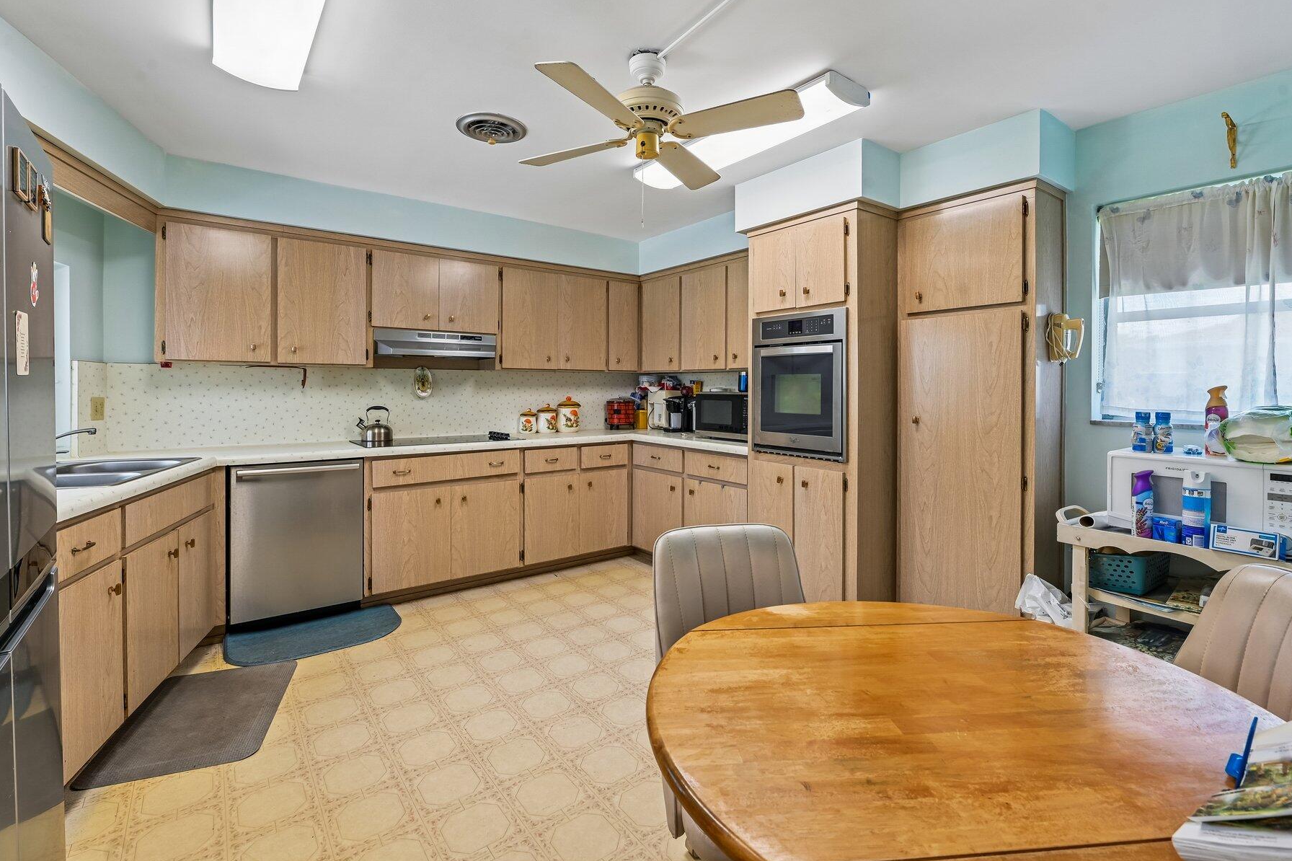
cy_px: 386
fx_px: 574
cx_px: 657
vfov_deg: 73.5
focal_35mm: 16
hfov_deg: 96.7
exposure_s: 1/13
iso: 180
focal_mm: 14
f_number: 8
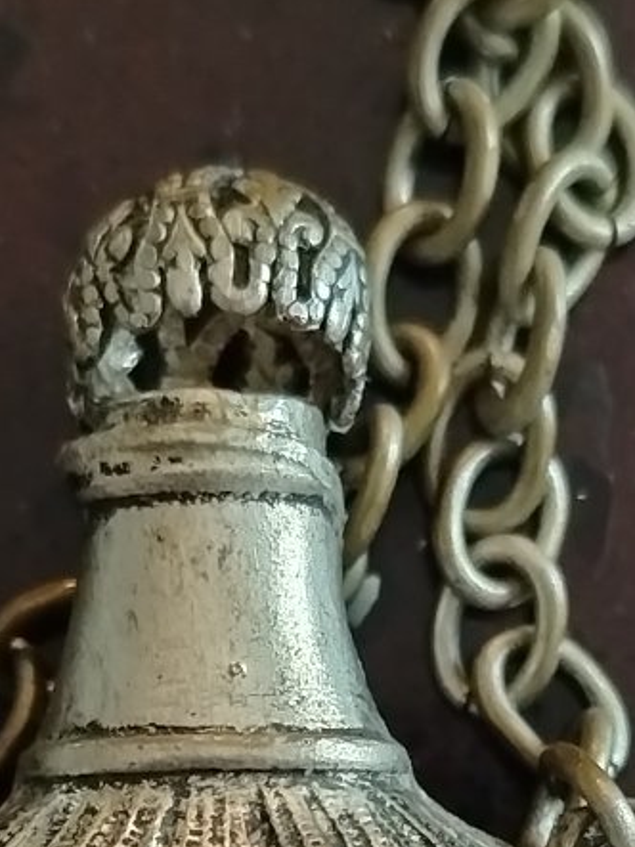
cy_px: 891
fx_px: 2985
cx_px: 326
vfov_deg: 15.8
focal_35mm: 122
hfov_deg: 12.1
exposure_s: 1/60
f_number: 1.75
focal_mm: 5.25
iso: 5897
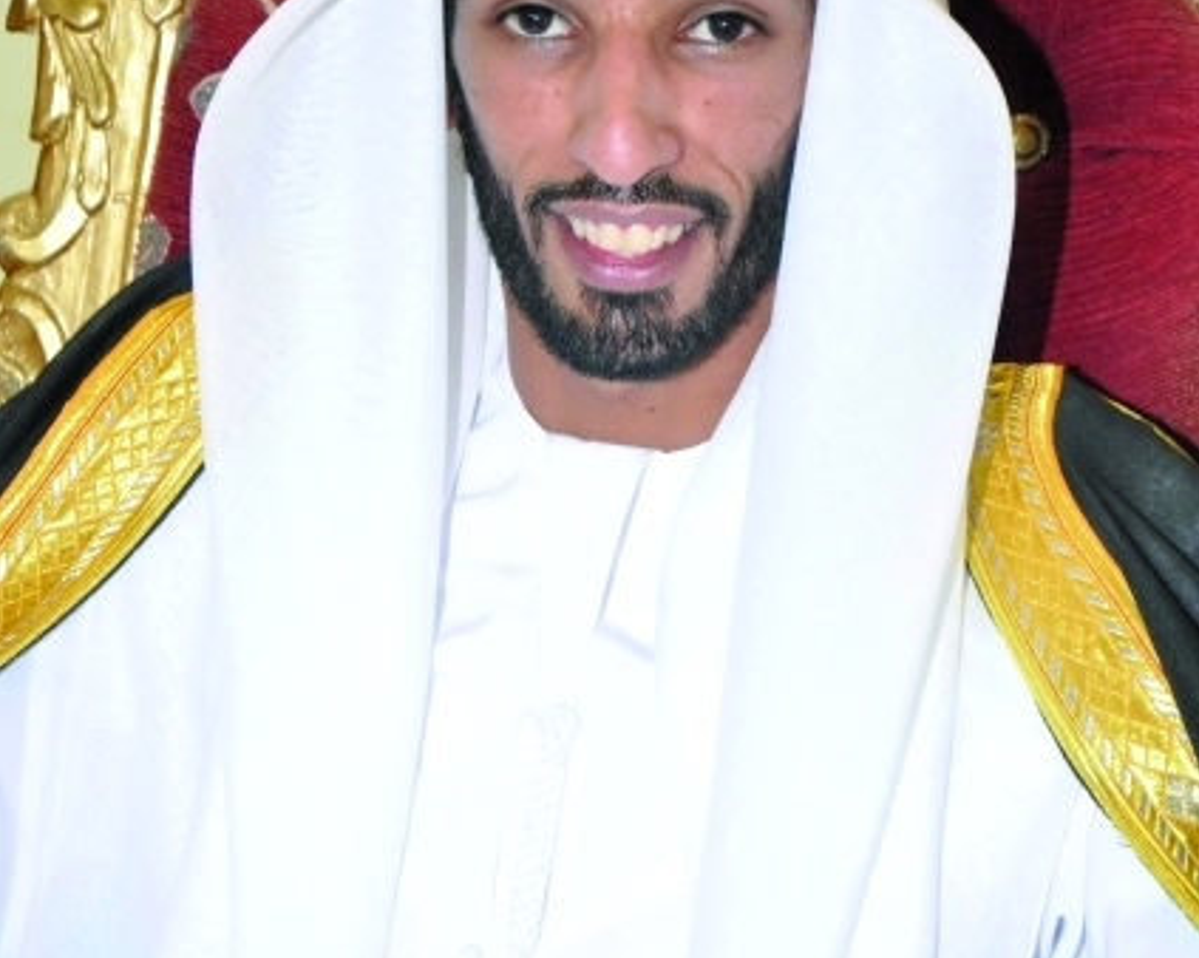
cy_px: 400
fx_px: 5665
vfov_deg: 9.7
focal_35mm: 160
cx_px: 600
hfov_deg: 12.1
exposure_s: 1/80
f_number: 5.3
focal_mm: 75
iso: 1250
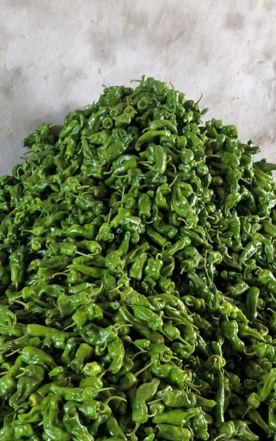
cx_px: 139
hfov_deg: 29.9
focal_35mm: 43
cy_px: 371
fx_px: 517
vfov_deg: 43.4
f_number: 1.79
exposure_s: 1/33.3
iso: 731
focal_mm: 4.69
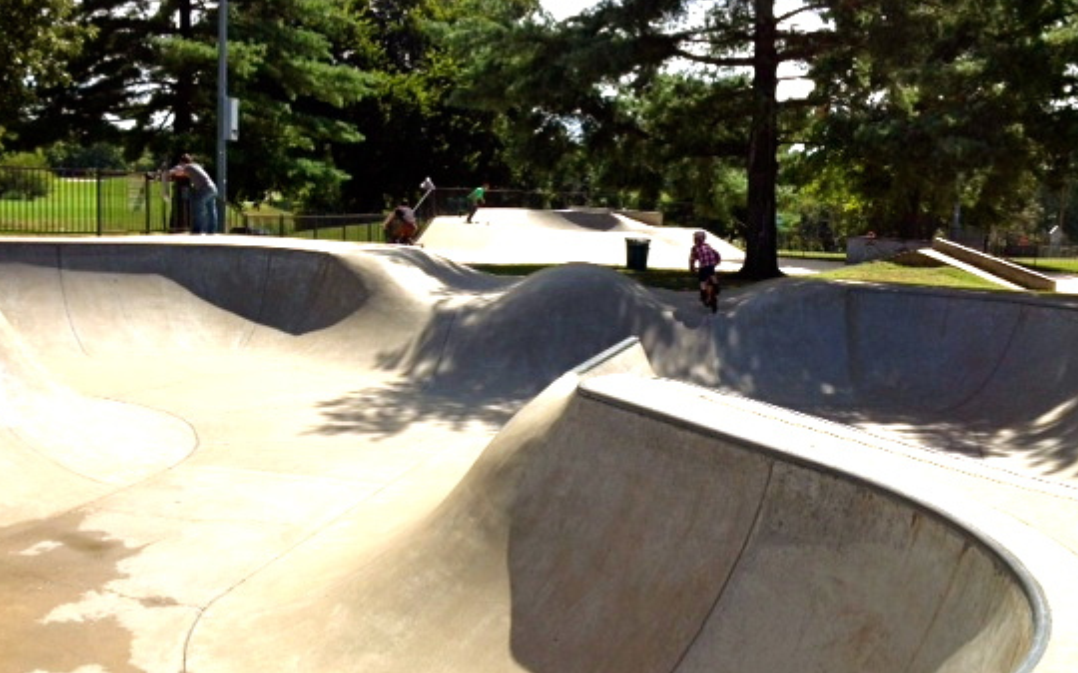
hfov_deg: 45.3
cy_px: 326
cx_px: 517
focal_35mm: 44
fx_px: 1292
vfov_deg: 29.2
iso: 50
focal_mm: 4.28
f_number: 2.4
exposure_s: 1/1346
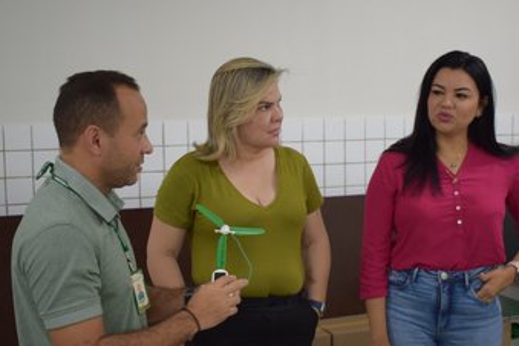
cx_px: 288
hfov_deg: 36.2
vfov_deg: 24.6
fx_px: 793
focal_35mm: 55
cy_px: 190
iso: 1000
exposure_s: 1/60
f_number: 4.5
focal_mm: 32
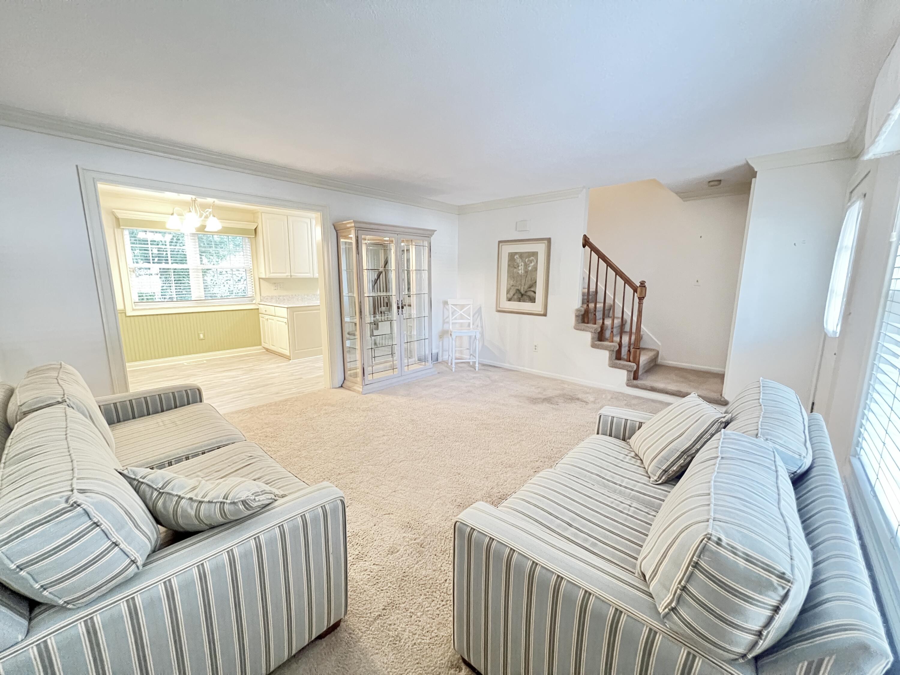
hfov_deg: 106.2
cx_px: 450
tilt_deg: -9.5
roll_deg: -0.1
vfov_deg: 89.9
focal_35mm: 13
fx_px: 338
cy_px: 338
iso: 1250
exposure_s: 1/30
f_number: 1.8
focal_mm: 1.57
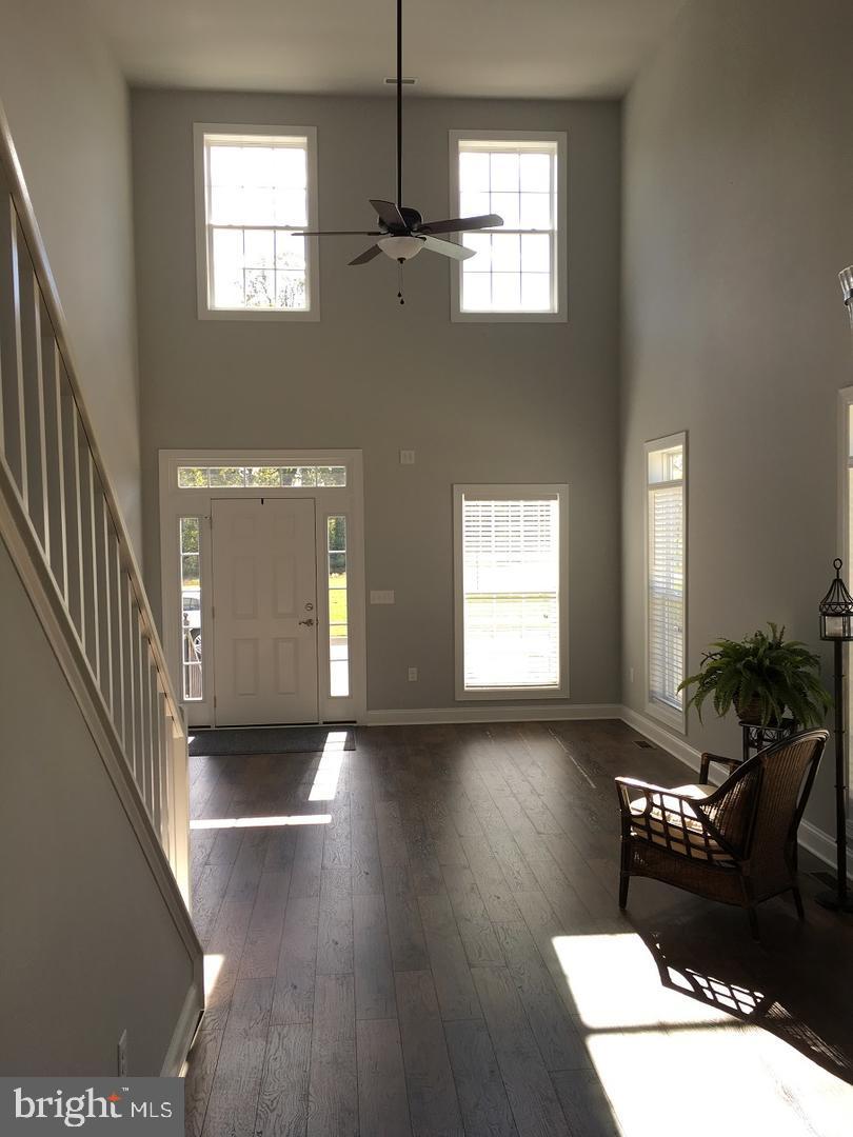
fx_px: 953
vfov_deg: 61.7
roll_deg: +0.4
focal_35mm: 29
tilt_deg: -0.6
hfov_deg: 48.2
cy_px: 568
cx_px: 426
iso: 25
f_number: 2.2
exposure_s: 1/139
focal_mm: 4.15
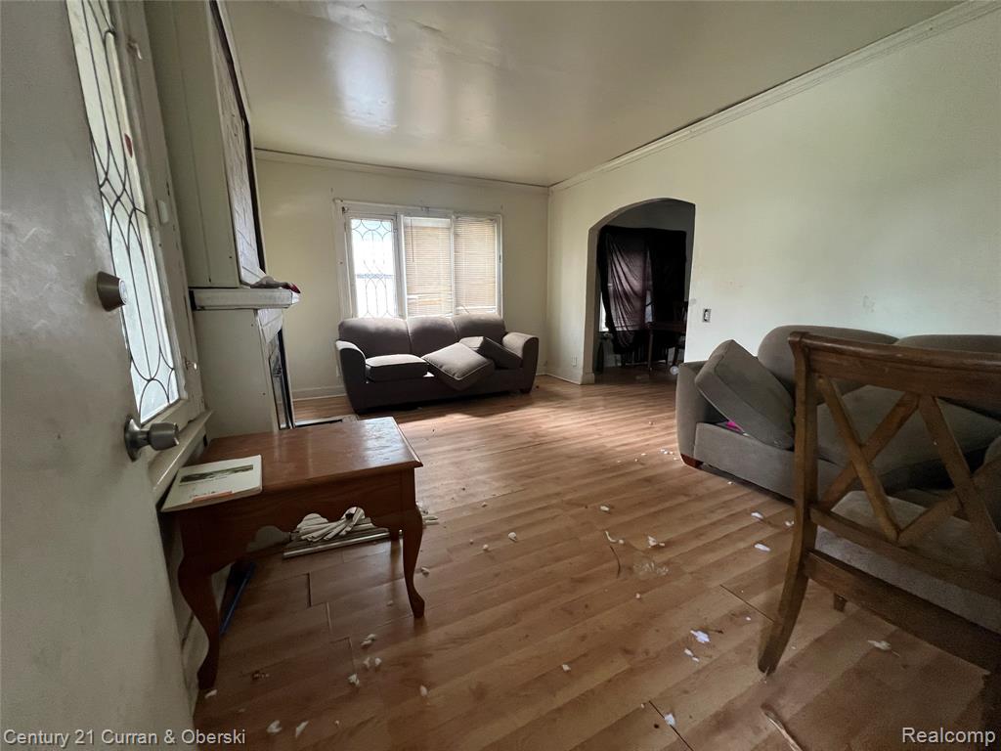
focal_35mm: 13
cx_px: 500
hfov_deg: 106.2
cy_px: 376
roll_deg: +0.4
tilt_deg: -11.3
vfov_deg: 89.9
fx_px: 376
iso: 320
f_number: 1.8
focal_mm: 1.57
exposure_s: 1/60
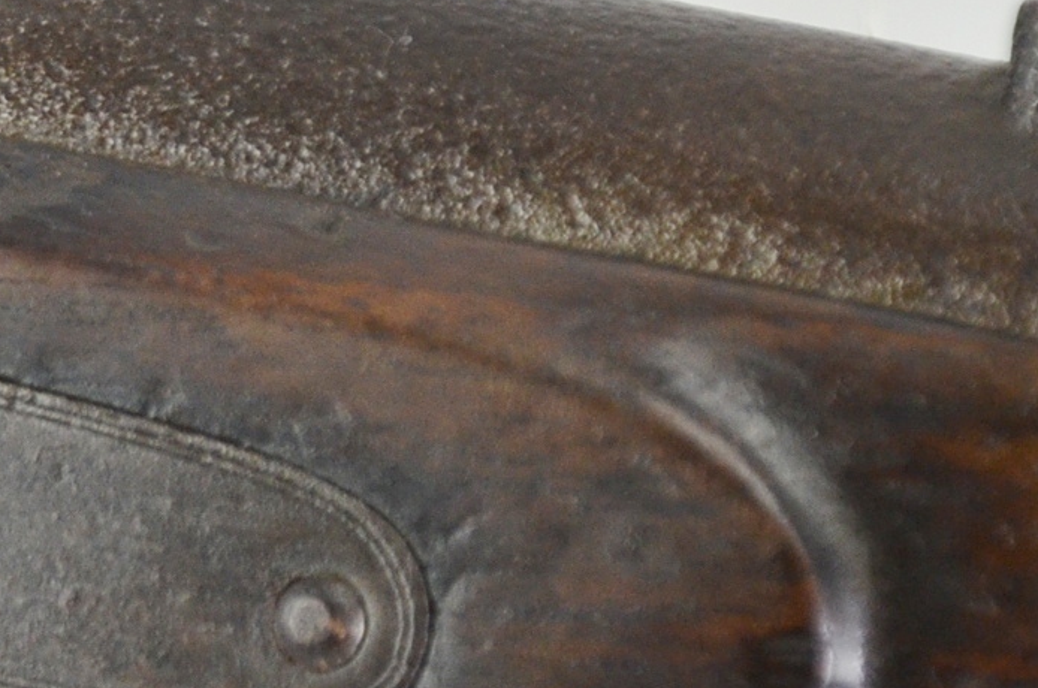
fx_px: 20686
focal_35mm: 719
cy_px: 426
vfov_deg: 1.9
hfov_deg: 2.9
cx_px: -528
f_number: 5.6
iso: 800
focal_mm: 135
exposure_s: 1/200
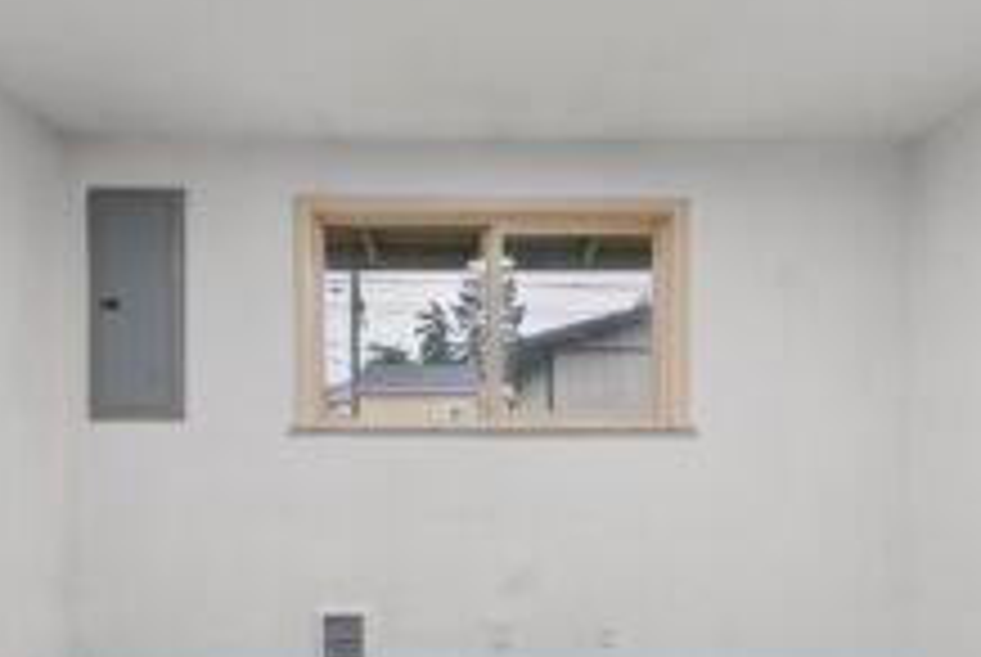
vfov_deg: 55.7
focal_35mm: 22
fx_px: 600
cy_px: 457
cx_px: 459
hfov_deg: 78.4
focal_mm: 12
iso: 1000
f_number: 7.1
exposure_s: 1/6
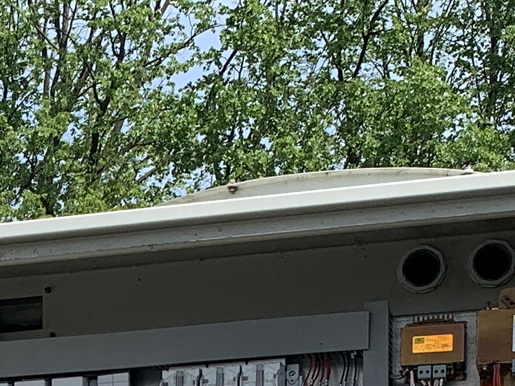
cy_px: 837
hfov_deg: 14.7
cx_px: -139
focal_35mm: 129
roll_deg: +0.6
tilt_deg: -3.4
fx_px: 1918
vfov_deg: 10.3
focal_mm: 4.25
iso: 25
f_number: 1.8
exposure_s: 1/2208
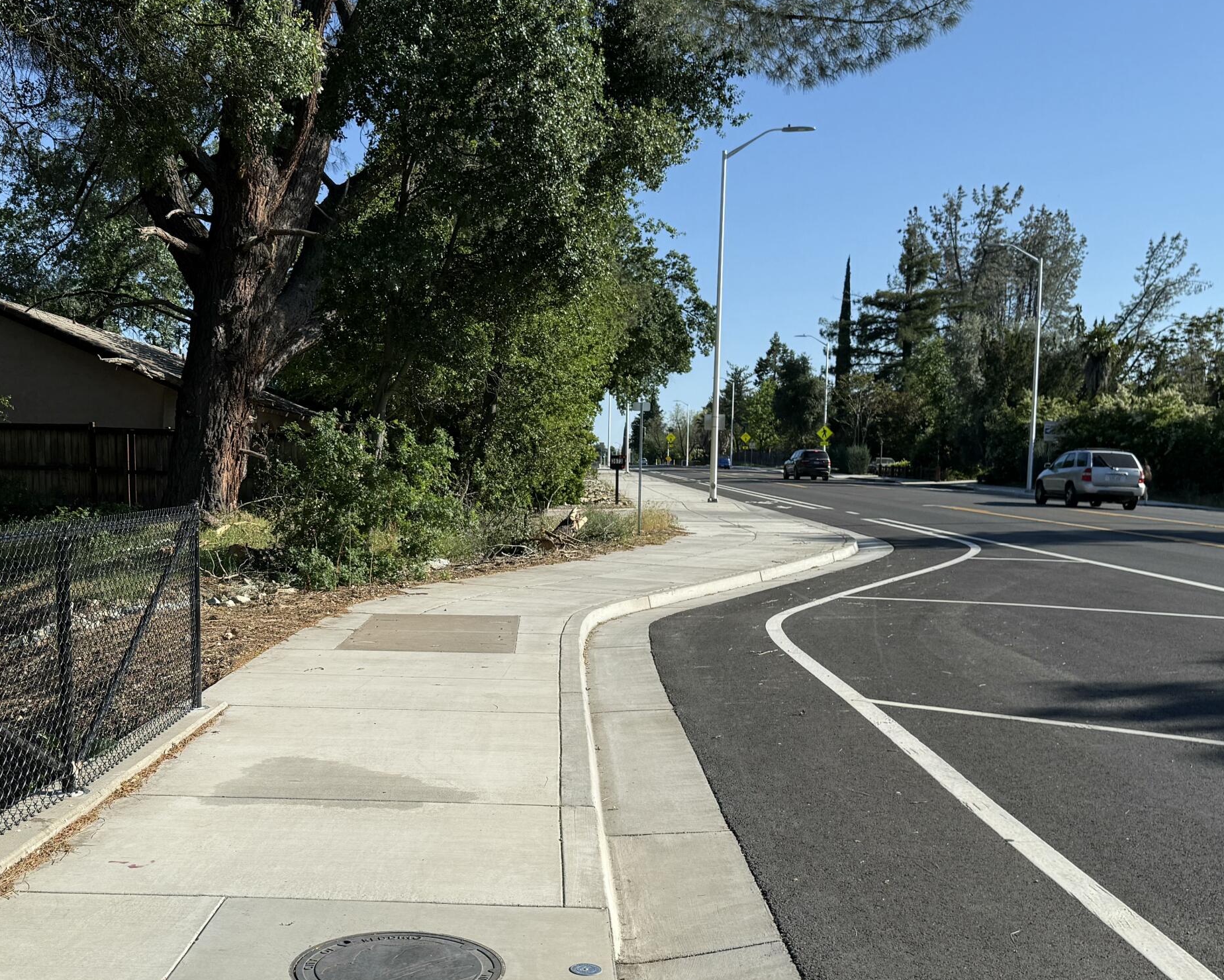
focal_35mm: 38
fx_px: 1377
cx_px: 504
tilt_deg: -6.4
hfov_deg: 47.7
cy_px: 620
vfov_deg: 38.9
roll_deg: -0.6
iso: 80
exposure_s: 1/4673
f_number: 1.78
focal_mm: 6.76
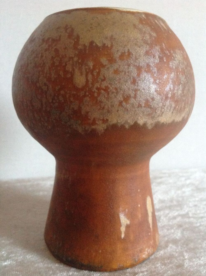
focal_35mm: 35
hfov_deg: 40.6
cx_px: 103
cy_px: 138
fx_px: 278
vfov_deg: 52.7
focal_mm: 4.28
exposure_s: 1/15
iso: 500
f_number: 2.4
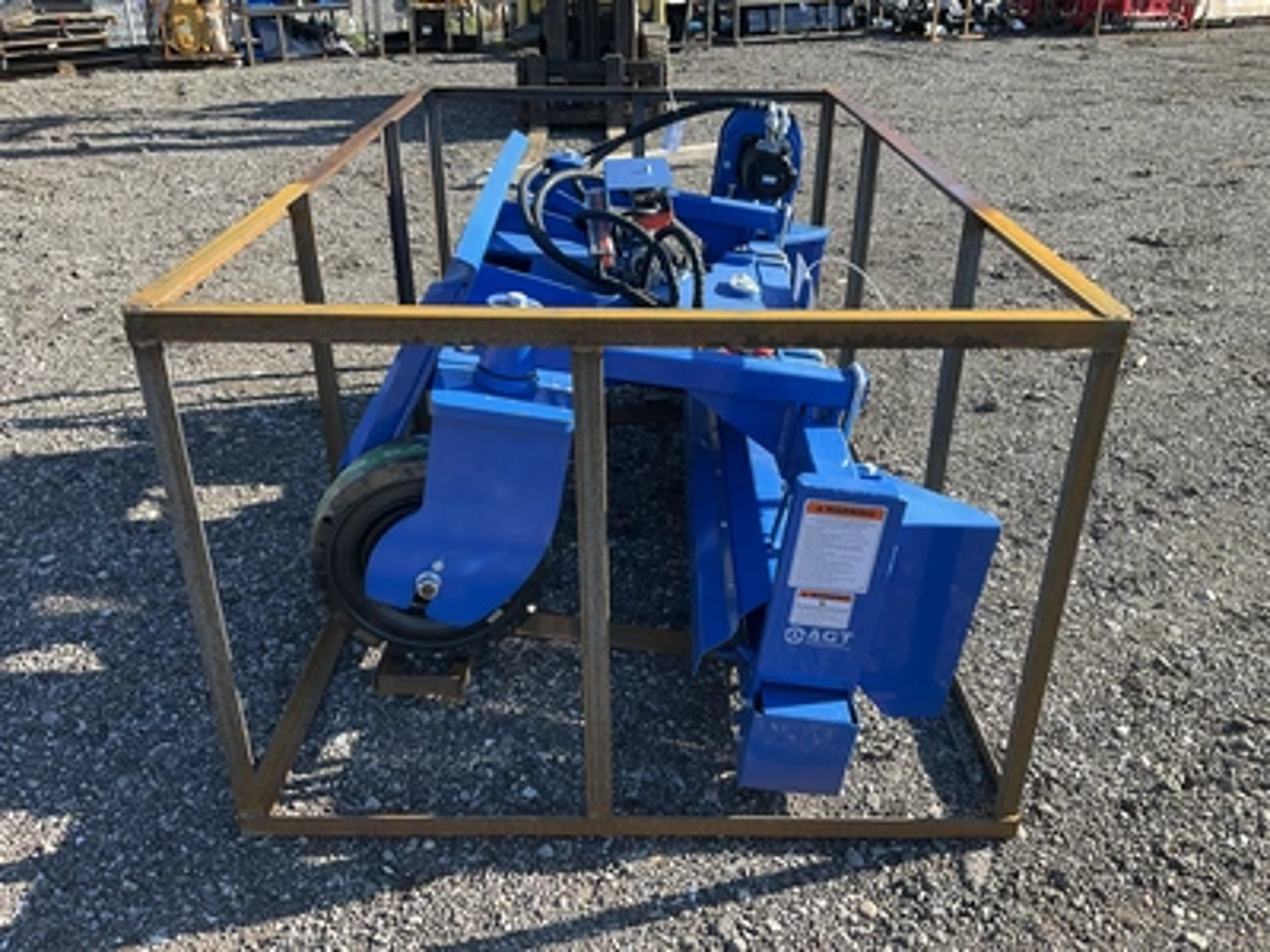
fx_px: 1064
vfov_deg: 48.2
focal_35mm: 29
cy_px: 476
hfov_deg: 61.7
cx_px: 635
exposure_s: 1/383
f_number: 1.8
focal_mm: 3
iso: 25
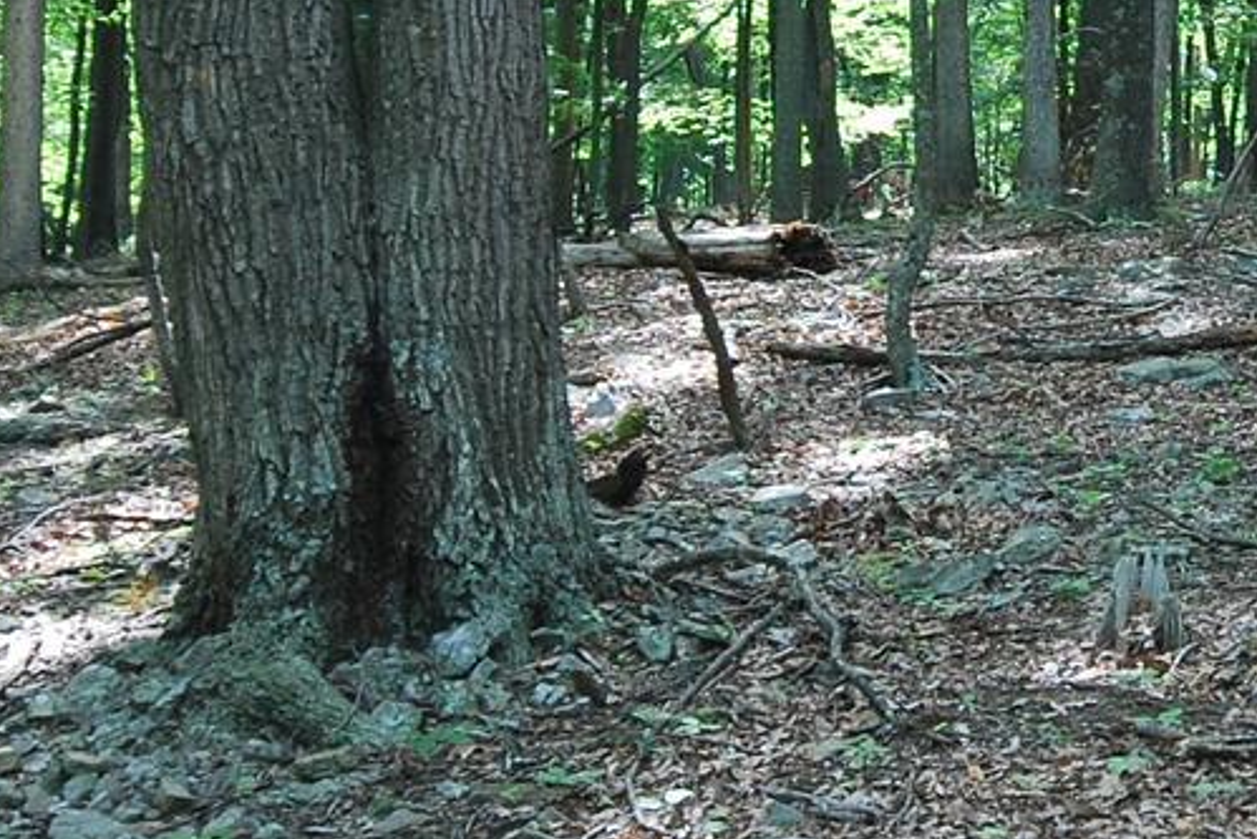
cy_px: 212
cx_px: 1179
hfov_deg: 24.5
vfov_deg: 17.0
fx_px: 2796
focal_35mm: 80
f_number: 4.5
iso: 280
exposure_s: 1/60
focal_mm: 13
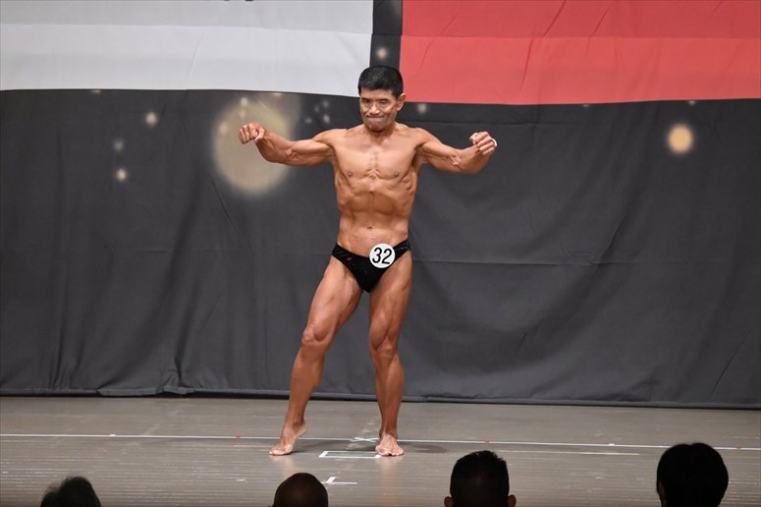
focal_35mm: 217
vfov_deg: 6.3
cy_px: 254
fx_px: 4585
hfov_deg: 9.5
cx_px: 380
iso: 6400
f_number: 5.6
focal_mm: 145
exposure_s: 1/400
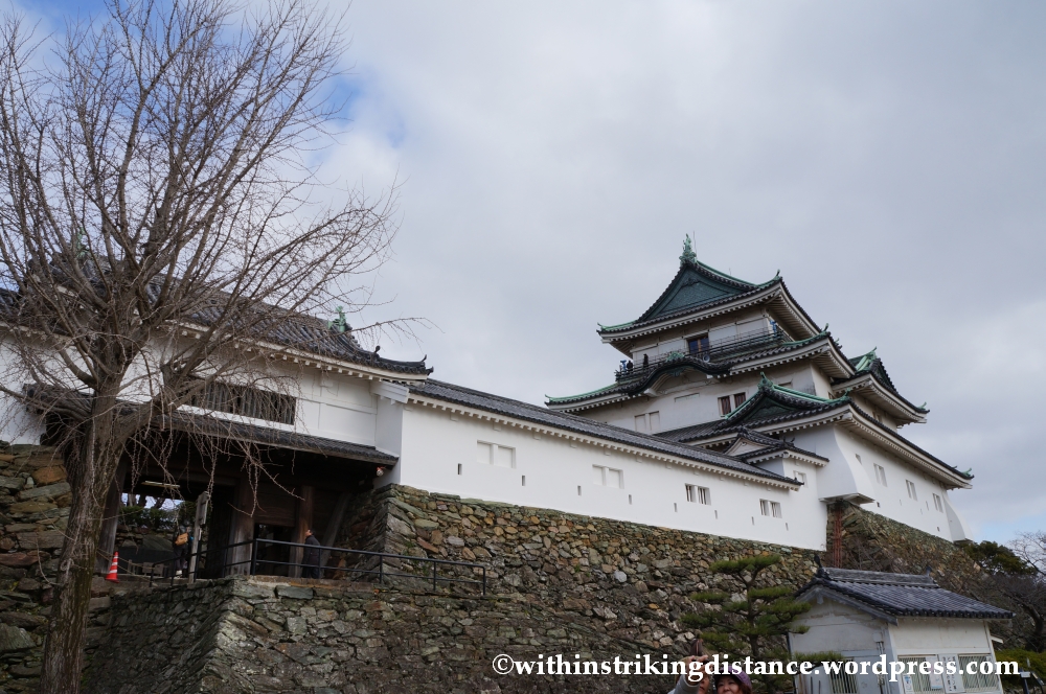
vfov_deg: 47.8
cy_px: 347
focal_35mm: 27
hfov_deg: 67.4
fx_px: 783
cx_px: 523
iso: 200
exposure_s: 1/200
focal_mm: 18
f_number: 13
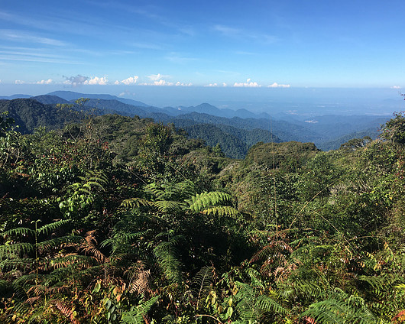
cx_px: 214
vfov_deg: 47.1
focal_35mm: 31
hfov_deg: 57.1
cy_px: 160
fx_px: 372
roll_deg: -1.0
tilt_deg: -10.5
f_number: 2.2
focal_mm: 4.15
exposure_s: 1/1304
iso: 25
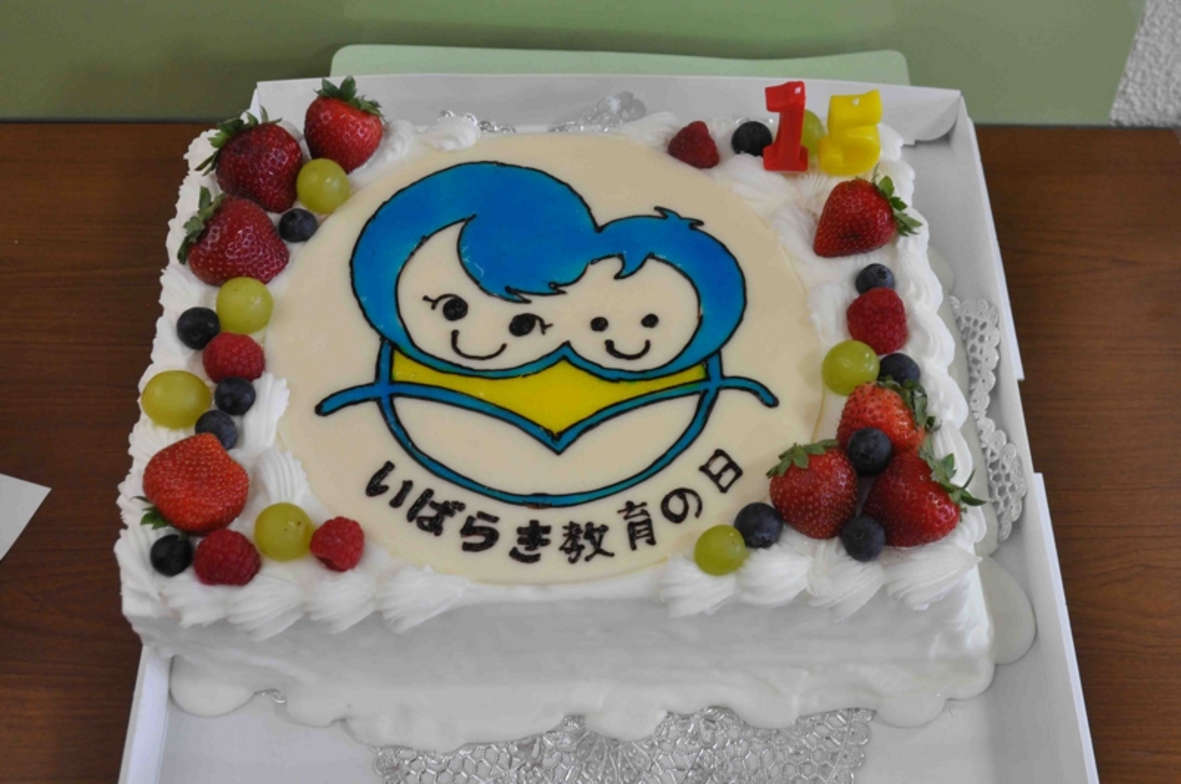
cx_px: 590
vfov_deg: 43.5
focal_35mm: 30
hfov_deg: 62.0
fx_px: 983
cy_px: 392
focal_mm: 20
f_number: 5.6
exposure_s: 1/30
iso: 400
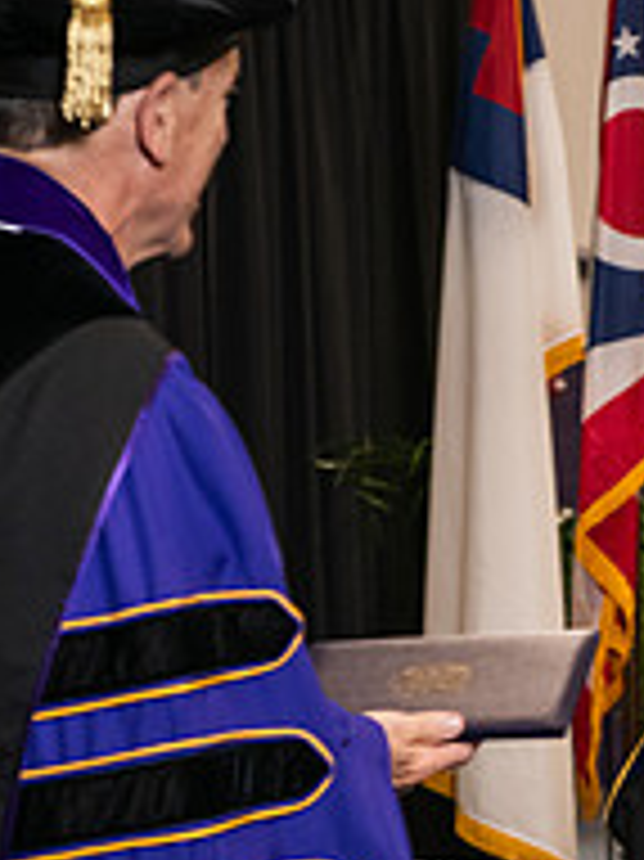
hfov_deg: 7.6
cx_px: 757
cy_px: 606
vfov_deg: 10.2
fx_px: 4793
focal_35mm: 193
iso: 1600
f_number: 5
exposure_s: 1/125
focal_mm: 66
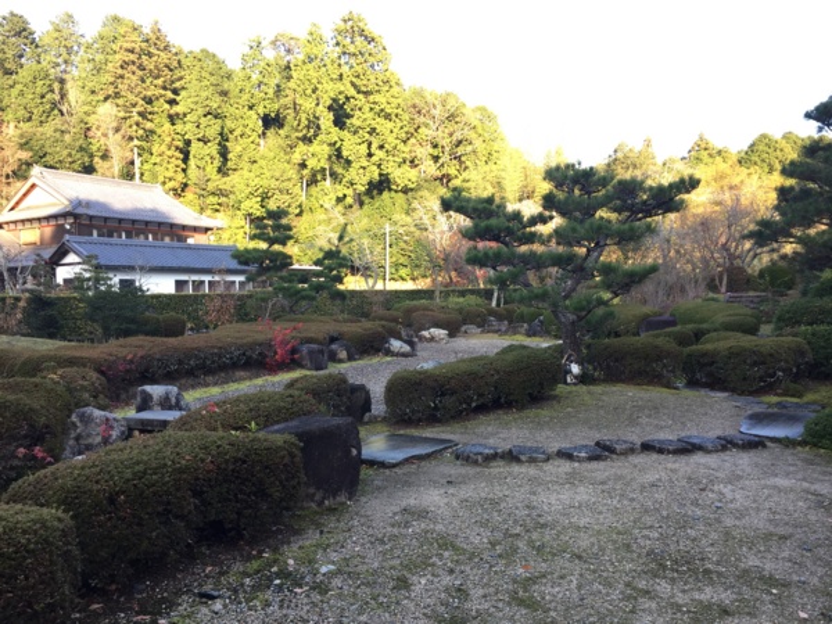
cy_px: 312
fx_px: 697
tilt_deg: -2.9
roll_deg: +0.4
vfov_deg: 48.2
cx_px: 416
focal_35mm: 29
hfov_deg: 61.7
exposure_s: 1/126
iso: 32
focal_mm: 4.15
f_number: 2.2
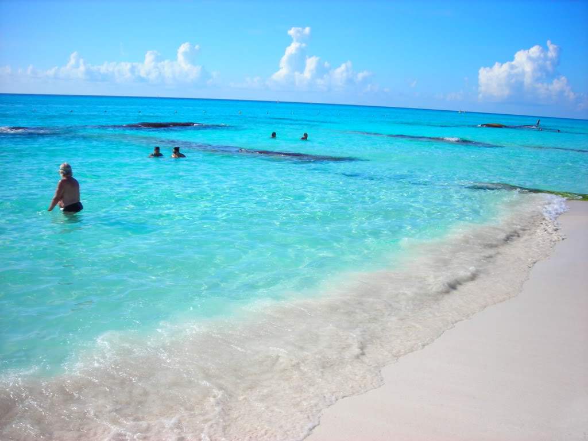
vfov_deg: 37.7
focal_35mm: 38
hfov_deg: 49.0
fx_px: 645
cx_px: 294
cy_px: 220
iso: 50
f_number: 6.4
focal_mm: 6.3
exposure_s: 1/206
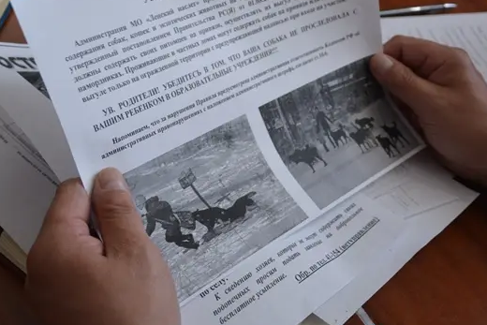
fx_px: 839
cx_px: 248
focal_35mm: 62
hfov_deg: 32.4
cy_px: 106
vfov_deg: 21.8
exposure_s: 1/60
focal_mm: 28
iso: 500
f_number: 4
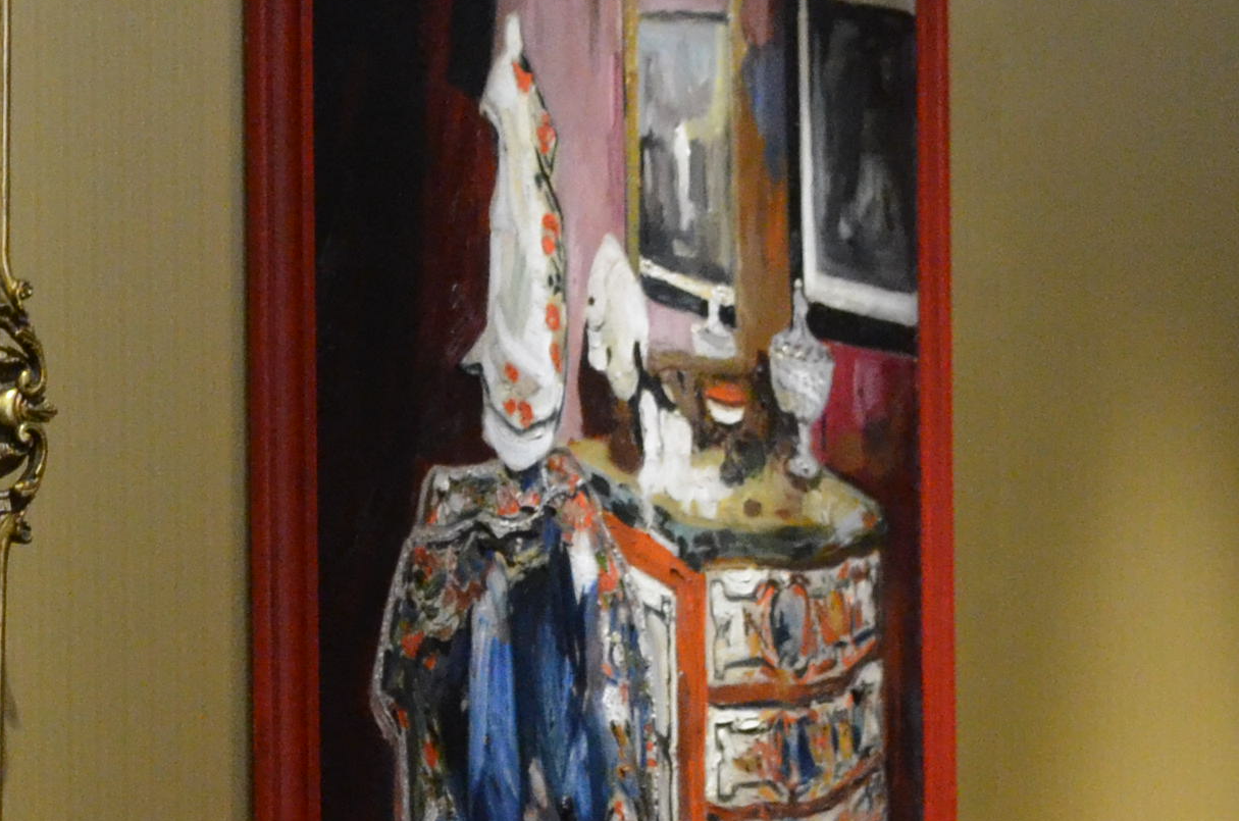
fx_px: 5015
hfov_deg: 14.0
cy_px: 711
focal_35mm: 146
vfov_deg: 9.3
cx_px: 252
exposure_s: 1/30
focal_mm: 24
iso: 2500
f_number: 4
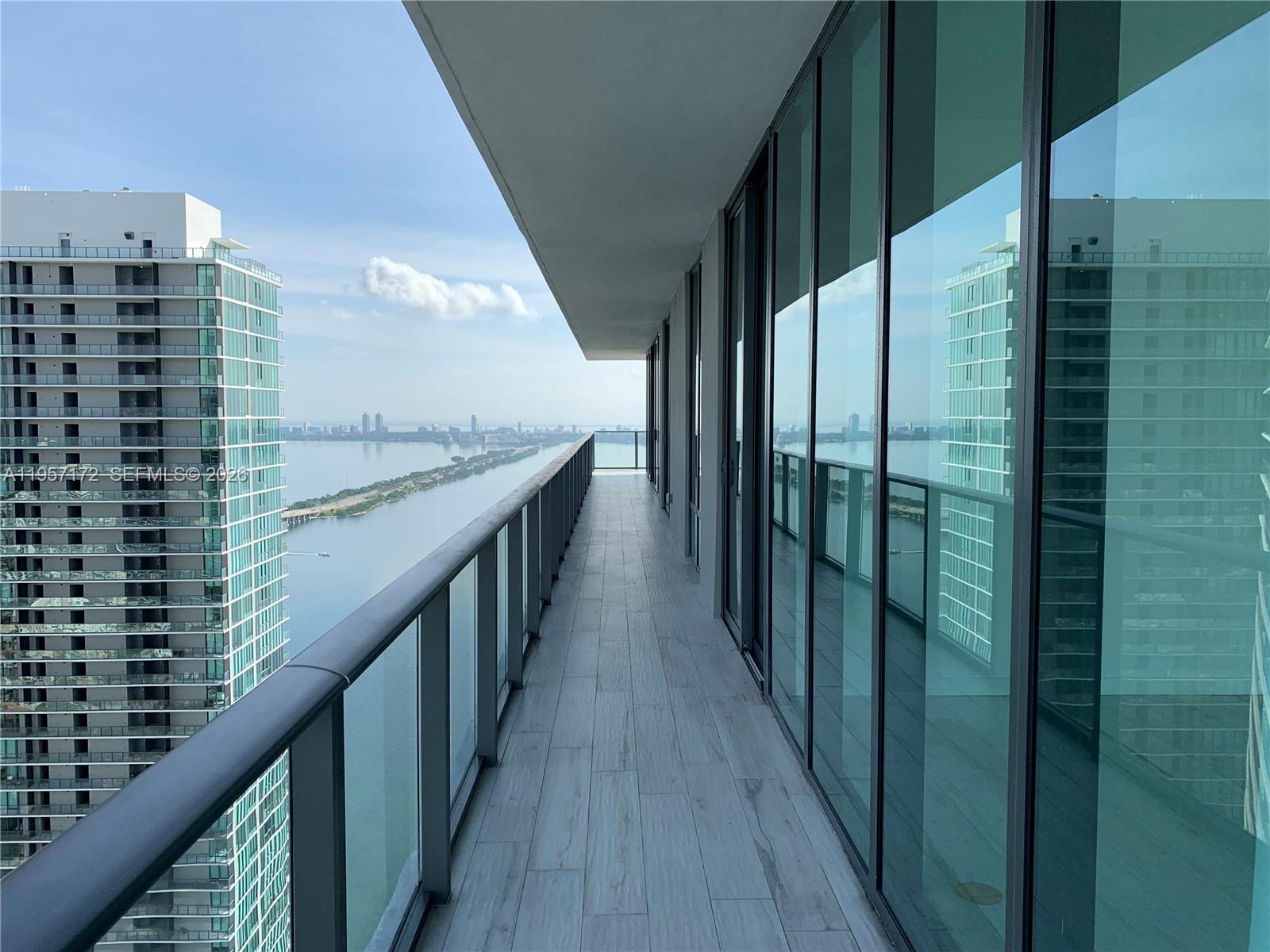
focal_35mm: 26
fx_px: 954
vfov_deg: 53.1
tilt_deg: -3.1
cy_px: 476
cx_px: 635
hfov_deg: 67.3
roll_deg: -0.7
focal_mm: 4.25
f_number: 1.8
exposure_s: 1/2033
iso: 25
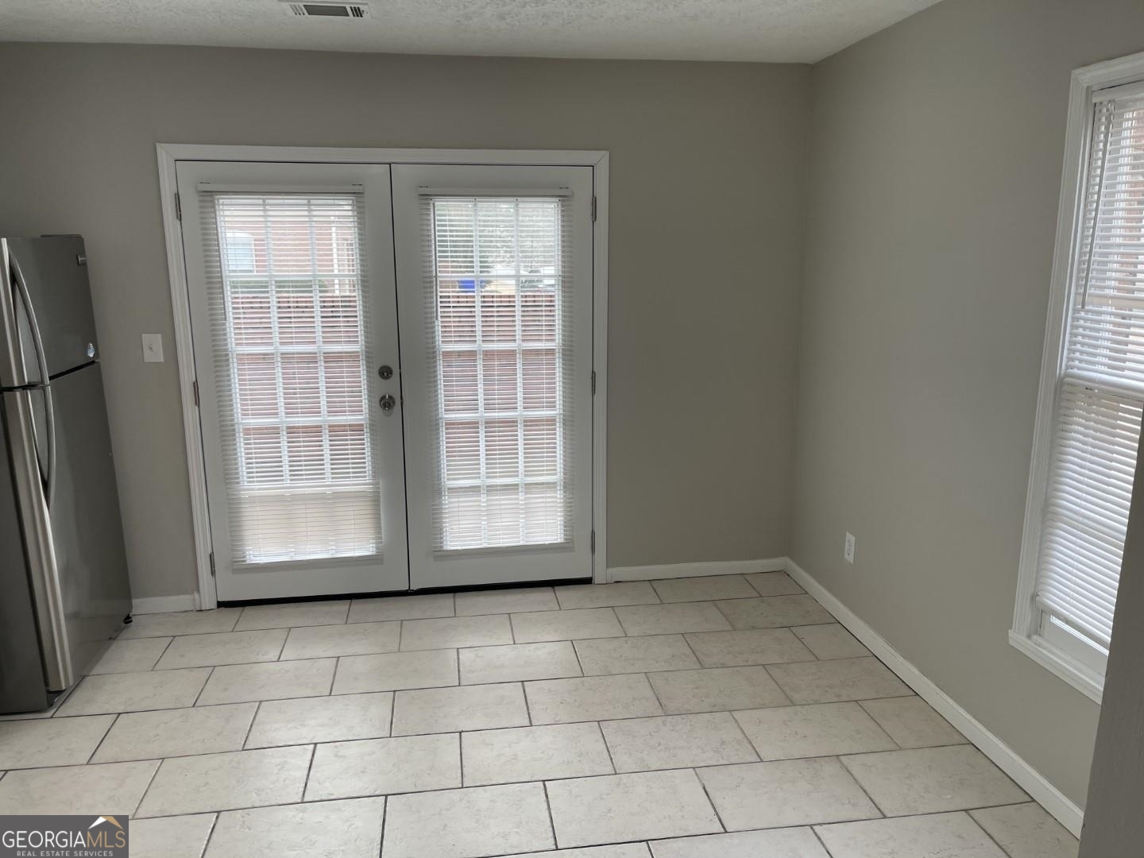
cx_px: 572
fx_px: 859
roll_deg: -0.3
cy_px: 429
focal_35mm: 26
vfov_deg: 53.1
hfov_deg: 67.3
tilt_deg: -11.5
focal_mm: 5.1
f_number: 1.6
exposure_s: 1/120
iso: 64
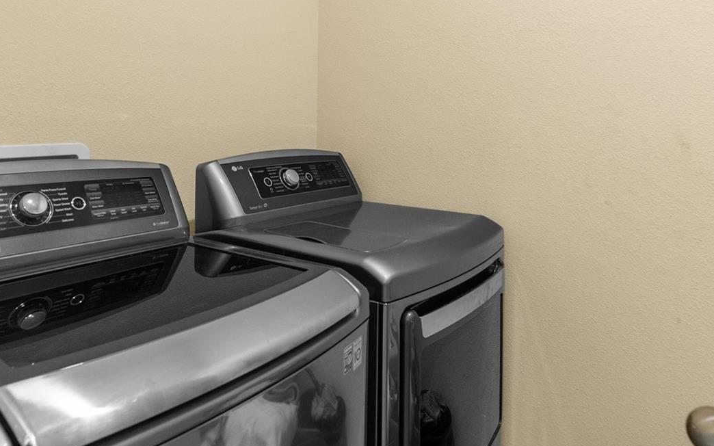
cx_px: 308
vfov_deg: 48.3
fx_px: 486
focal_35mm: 25
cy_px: 141
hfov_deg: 72.2
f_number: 7.1
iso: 2000
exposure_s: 1/6
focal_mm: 16
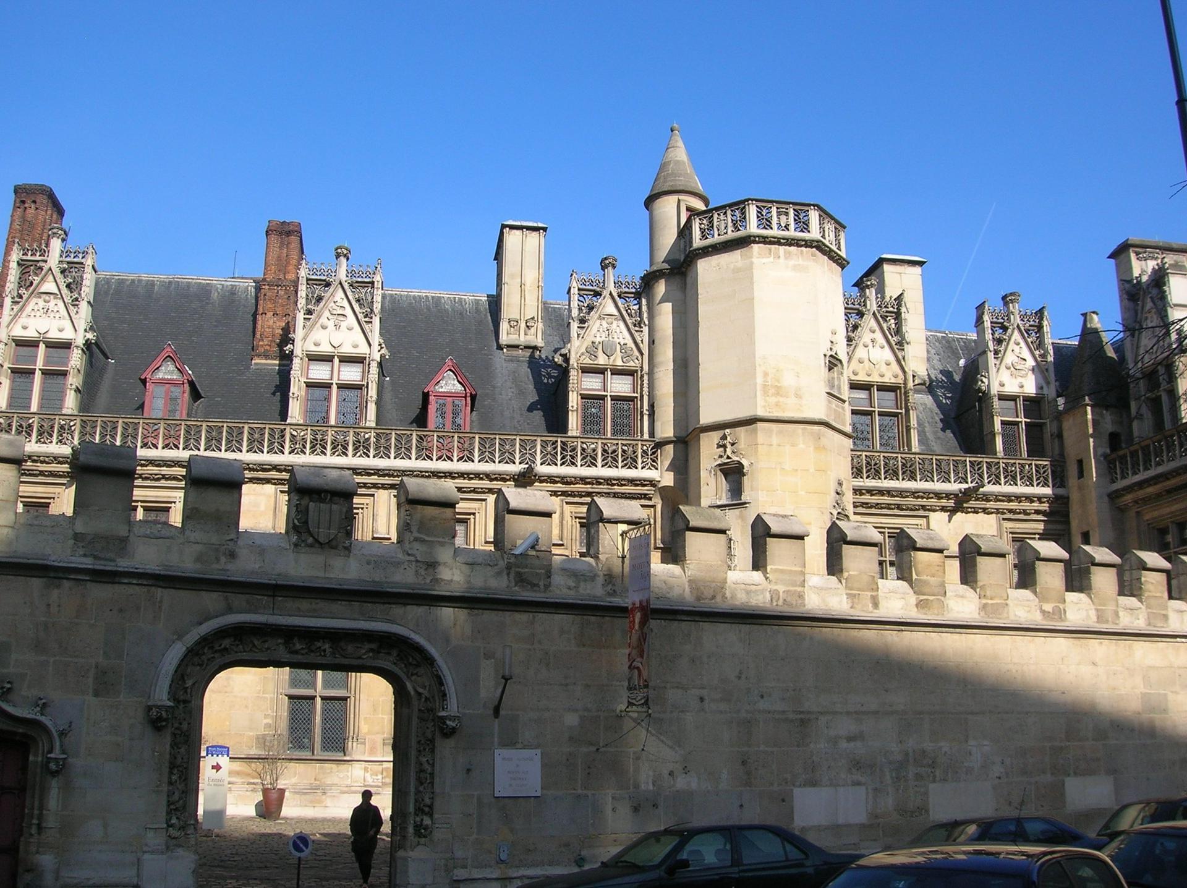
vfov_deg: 41.7
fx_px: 1165
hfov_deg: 54.0
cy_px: 444
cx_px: 594
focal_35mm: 34
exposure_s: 1/365
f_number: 4.9
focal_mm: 5.7
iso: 50
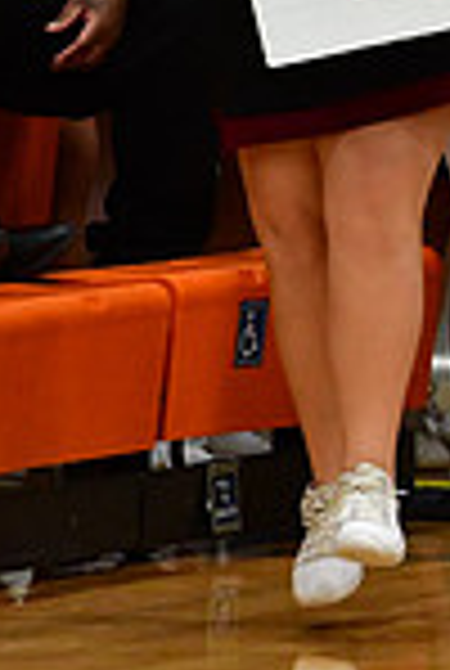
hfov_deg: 1.3
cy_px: -101
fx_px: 20080
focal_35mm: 1076
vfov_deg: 1.9
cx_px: 1184
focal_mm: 185
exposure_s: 1/800
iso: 4000
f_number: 2.8
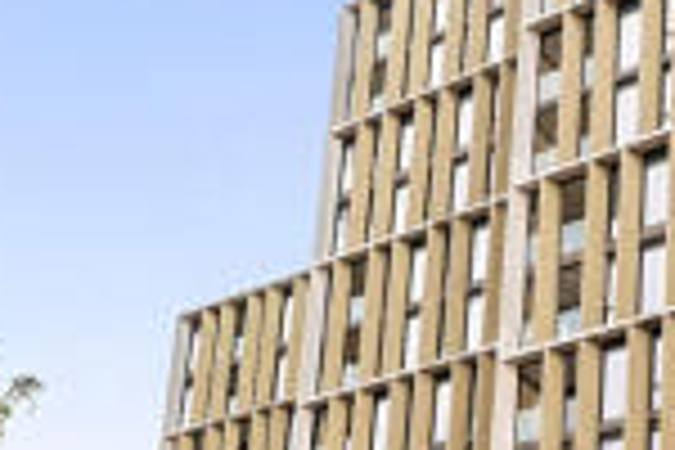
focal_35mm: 57
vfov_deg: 23.6
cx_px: 608
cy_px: 326
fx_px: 1069
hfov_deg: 33.2
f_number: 8
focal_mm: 12
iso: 400
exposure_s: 1/500
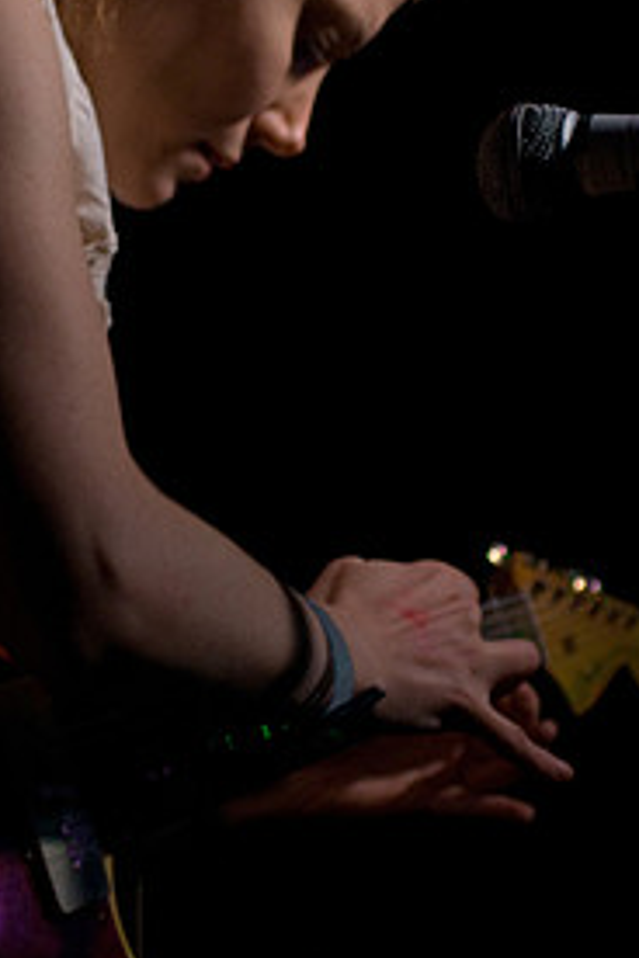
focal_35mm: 127
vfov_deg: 16.1
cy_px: 423
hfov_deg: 10.8
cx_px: 182
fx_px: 3381
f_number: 2.8
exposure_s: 1/40
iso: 800
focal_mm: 52
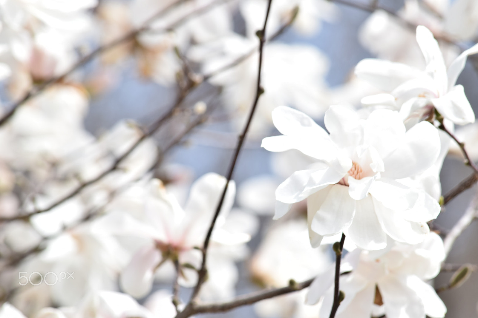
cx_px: 239
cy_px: 159
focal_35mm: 450
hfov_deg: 4.6
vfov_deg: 3.1
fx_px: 5973
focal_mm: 300
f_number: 10
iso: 200
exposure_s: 1/200
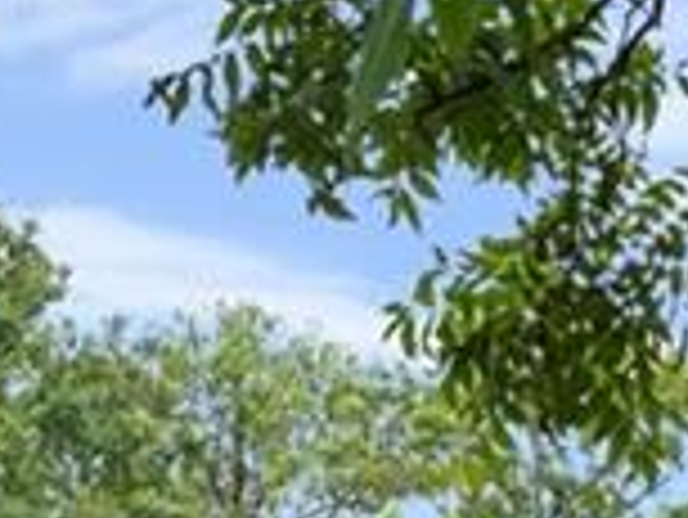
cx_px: 868
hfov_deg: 11.1
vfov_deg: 8.0
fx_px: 3461
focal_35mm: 174
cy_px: 1194
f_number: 8
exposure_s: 1/40
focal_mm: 27
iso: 100
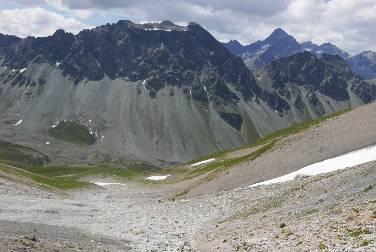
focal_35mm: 32
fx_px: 334
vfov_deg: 41.2
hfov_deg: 58.7
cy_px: 126
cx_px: 188
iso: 200
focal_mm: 14.4
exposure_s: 1/1300
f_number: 5.6
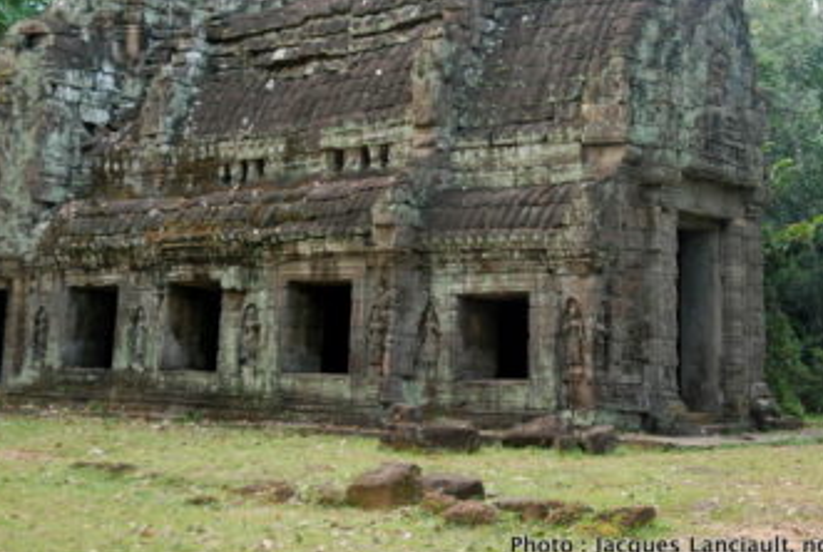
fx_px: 1506
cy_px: 165
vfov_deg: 20.7
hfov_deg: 30.6
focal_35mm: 66
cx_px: 388
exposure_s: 1/60
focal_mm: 29
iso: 800
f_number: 4
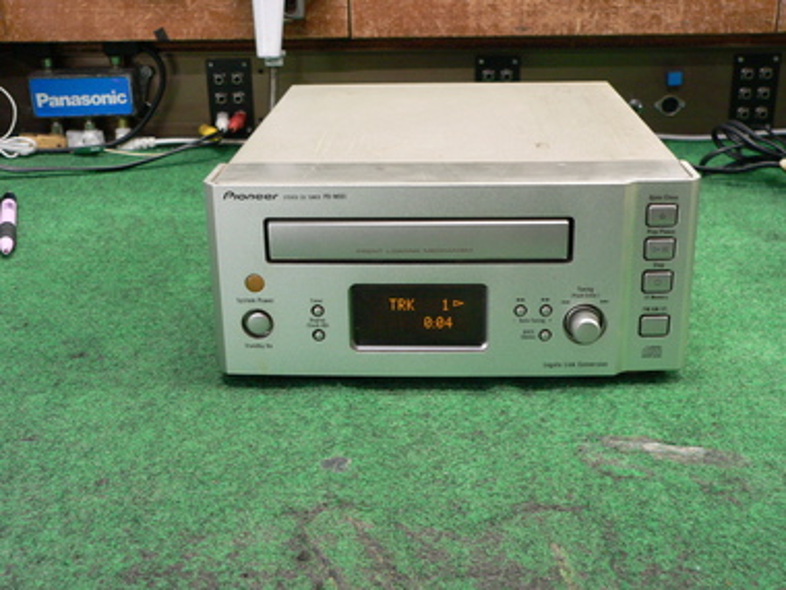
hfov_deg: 41.2
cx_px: 393
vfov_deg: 31.5
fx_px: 1044
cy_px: 295
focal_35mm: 46
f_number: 2.8
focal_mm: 7.6
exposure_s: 1/13
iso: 200
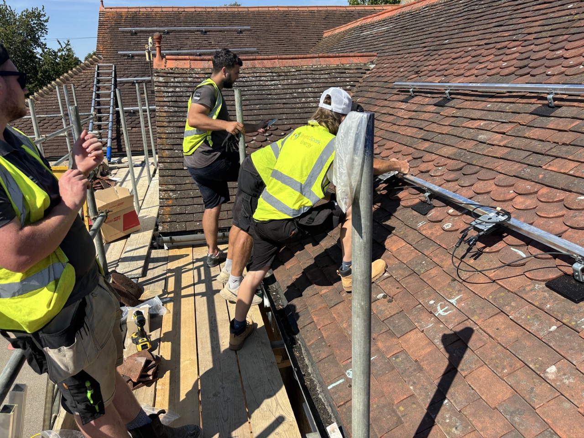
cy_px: 219
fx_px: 439
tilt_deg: -16.3
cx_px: 292
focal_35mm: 26
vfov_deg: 53.1
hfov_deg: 67.3
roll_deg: +1.1
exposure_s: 1/2571
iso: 50
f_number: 1.6
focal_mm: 5.96
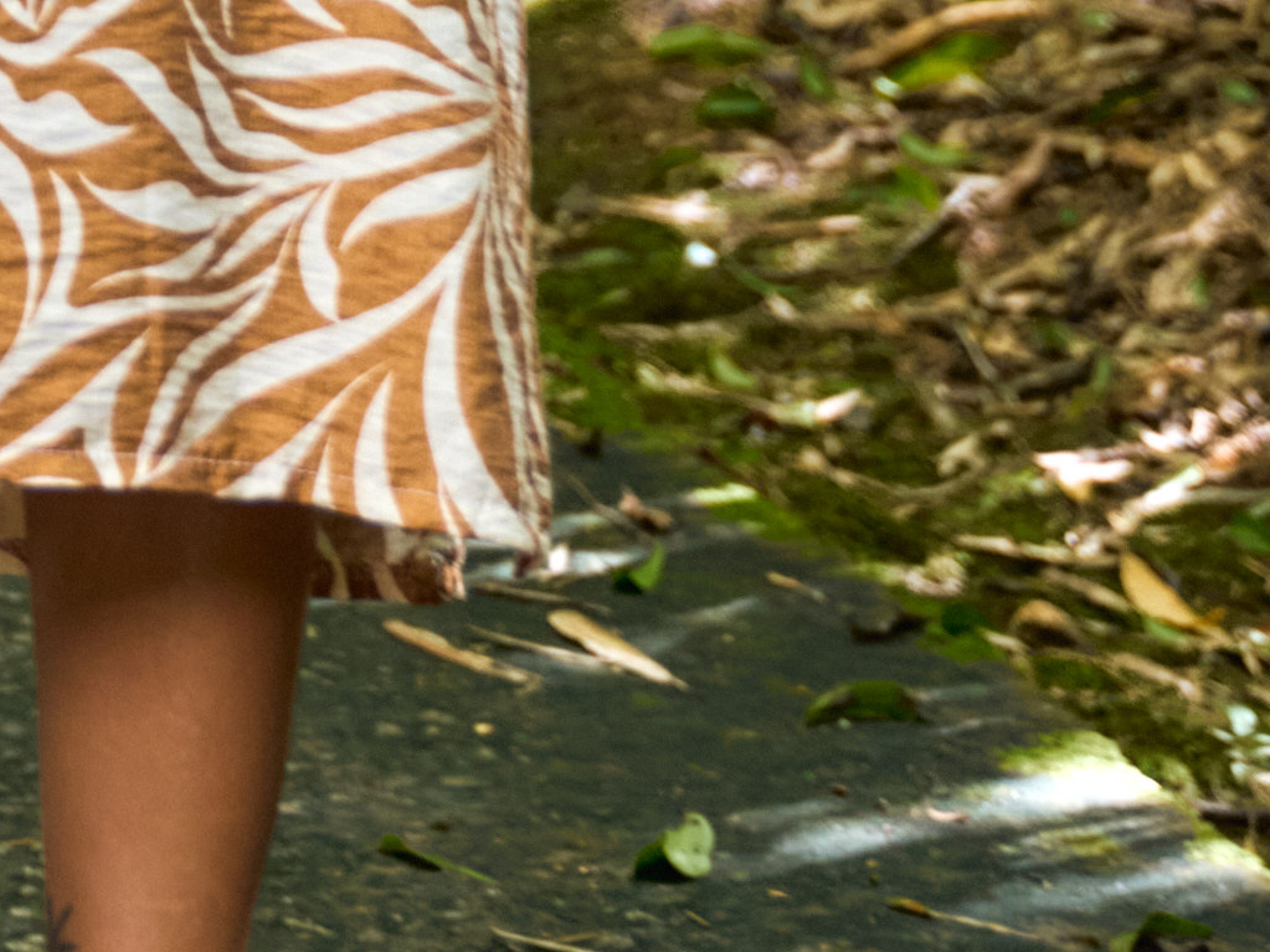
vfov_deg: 5.7
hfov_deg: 7.9
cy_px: -1779
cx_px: -537
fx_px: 9061
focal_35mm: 247
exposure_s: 1/100
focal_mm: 38
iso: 500
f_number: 2.8
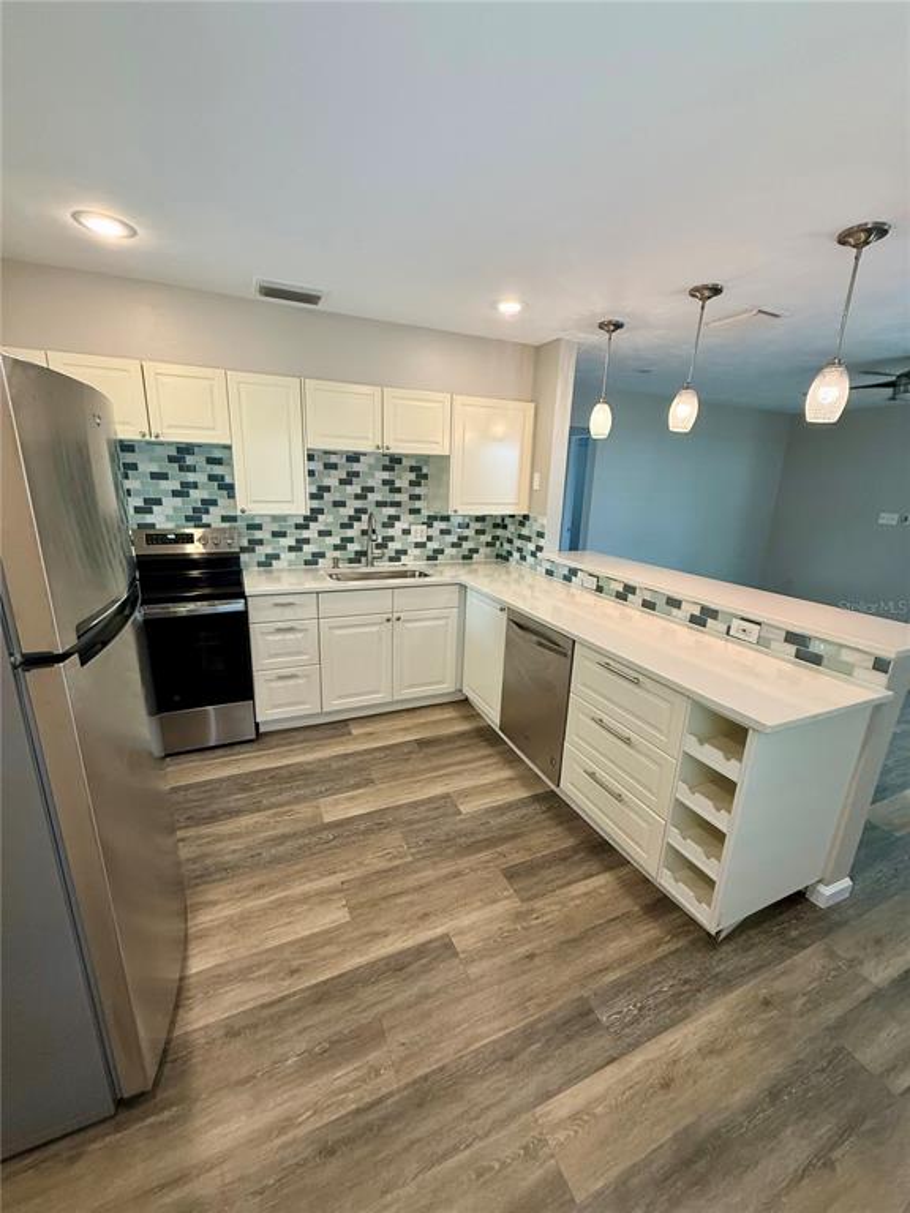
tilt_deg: -15.0
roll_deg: -2.9
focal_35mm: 14
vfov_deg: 102.1
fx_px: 491
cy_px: 606
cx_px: 455
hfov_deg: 85.7
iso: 320
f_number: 2.2
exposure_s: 1/120
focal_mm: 2.22
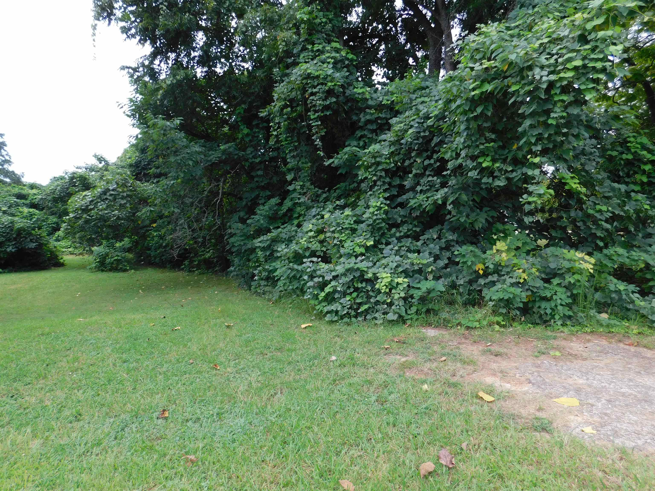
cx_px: 328
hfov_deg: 73.9
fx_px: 435
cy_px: 246
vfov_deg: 58.9
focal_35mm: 23
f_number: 3
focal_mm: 4
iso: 125
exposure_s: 1/60
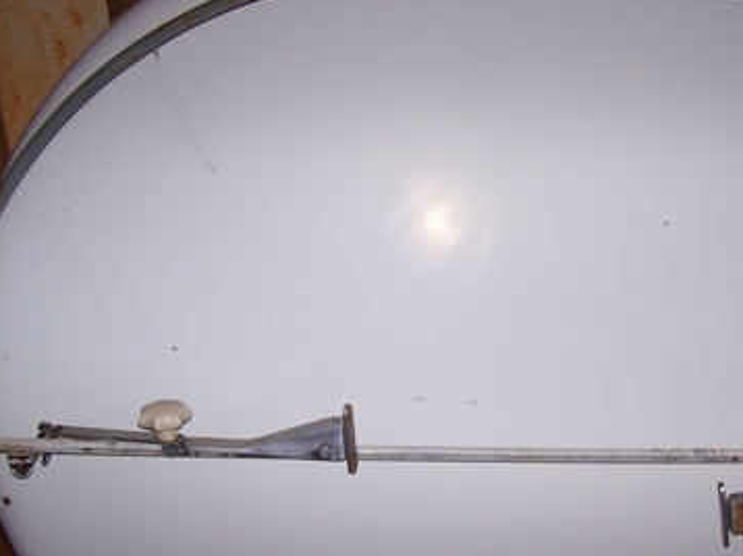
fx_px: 1223
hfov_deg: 33.2
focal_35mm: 57
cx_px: 552
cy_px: 380
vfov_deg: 25.5
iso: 80
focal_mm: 5.6
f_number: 2.7
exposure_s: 1/64
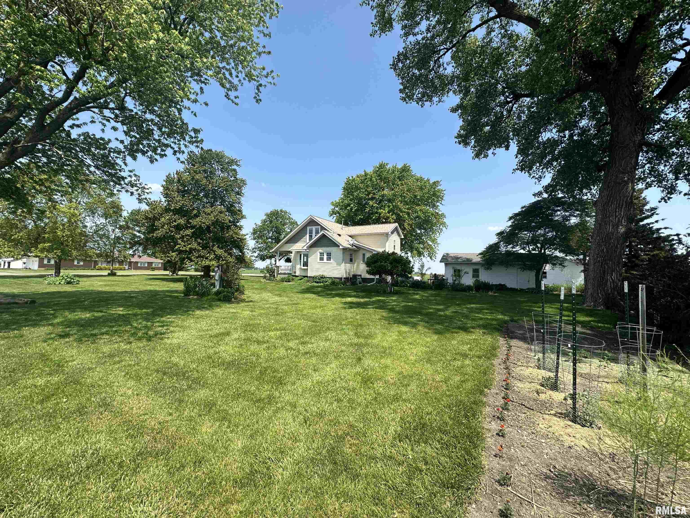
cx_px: 345
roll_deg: -1.1
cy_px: 259
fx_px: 279
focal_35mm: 14
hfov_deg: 102.1
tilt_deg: +2.2
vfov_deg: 85.7
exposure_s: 1/1553
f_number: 2.2
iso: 50
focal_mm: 2.22
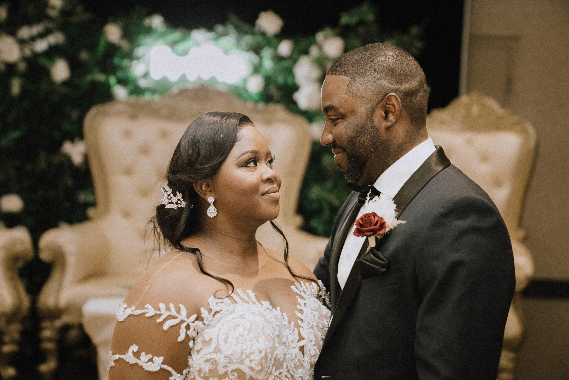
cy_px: 190
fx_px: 1106
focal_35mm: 70
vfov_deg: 19.5
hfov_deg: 28.8
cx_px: 284
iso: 1600
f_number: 2.8
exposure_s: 1/60
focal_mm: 70
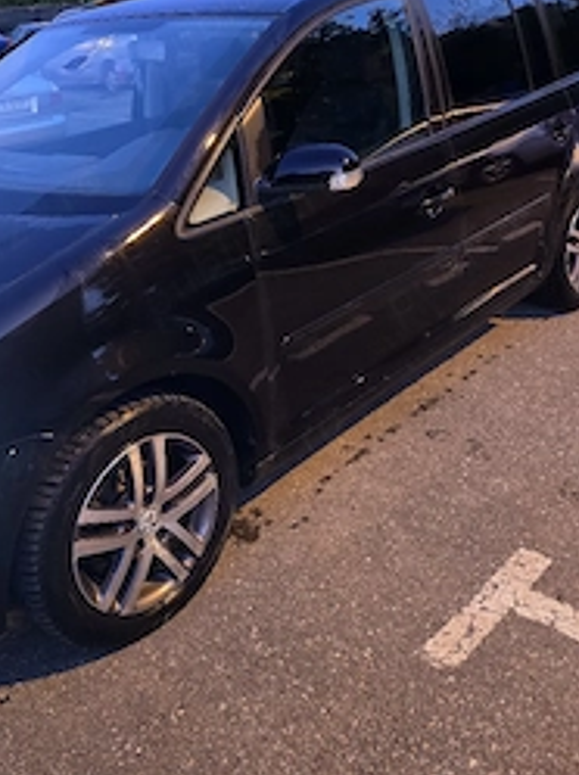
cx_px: 305
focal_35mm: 37
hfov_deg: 38.6
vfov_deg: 49.6
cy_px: 280
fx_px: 827
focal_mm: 6.3
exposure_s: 1/22.2
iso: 1250
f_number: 1.7
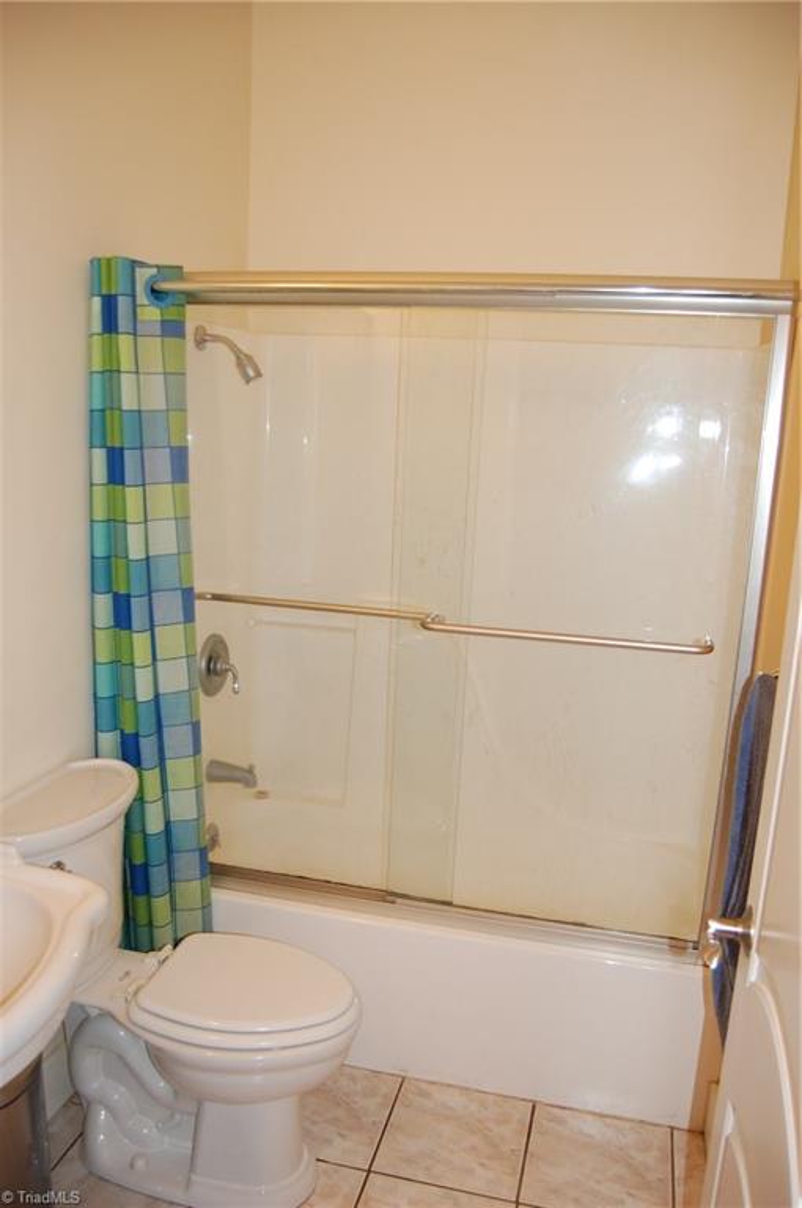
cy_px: 604
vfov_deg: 67.4
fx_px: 905
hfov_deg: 47.8
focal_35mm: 27
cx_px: 401
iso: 400
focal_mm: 18
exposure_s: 1/60
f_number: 3.5
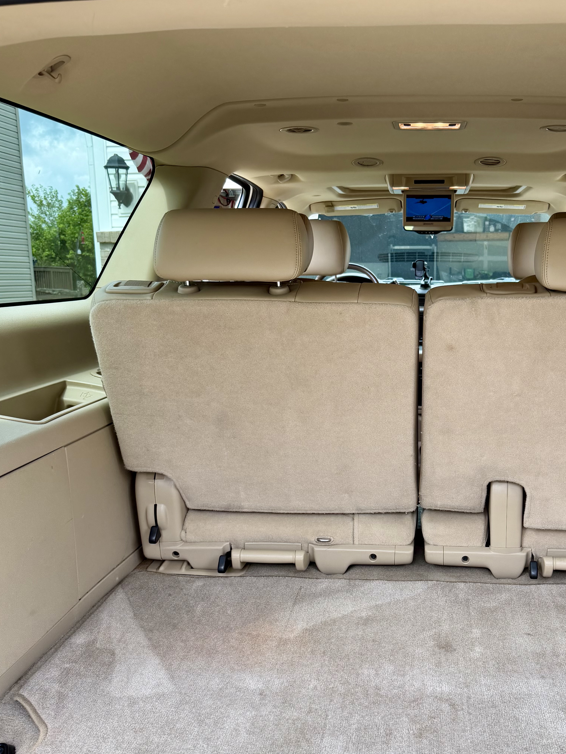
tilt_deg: -11.0
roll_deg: +0.0
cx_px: 385
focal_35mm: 34
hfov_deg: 41.2
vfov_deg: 53.8
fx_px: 741
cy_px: 430
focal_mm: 6.76
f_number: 1.78
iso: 80
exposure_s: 1/532
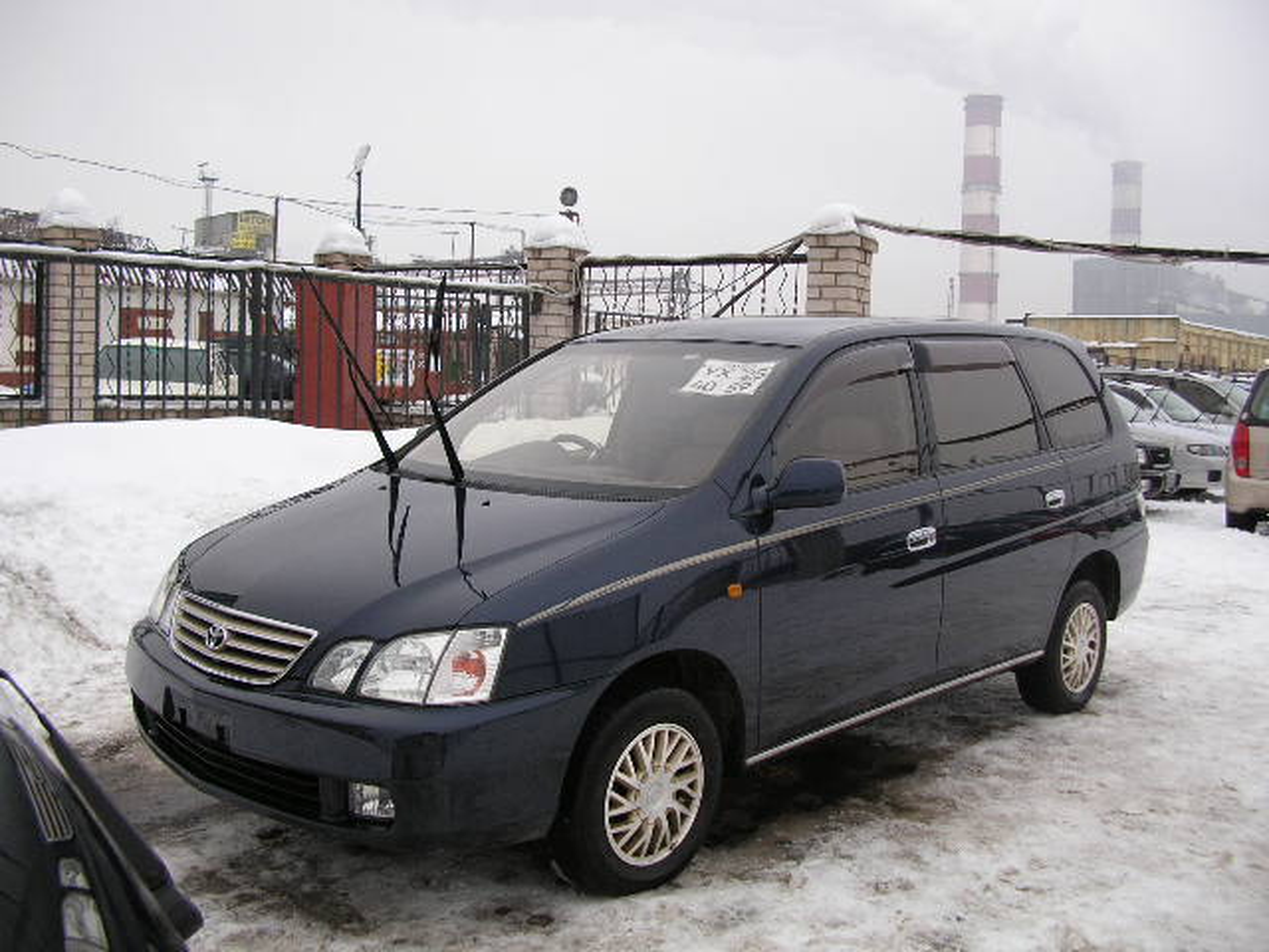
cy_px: 476
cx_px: 634
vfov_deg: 40.7
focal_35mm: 35
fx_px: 1283
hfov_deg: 52.6
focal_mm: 5.8
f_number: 2.8
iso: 50
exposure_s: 1/204
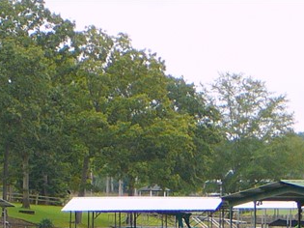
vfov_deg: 8.5
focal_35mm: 169
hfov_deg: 11.7
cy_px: 369
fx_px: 1484
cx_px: 70
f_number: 3.4
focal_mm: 7.8
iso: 80
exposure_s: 1/125
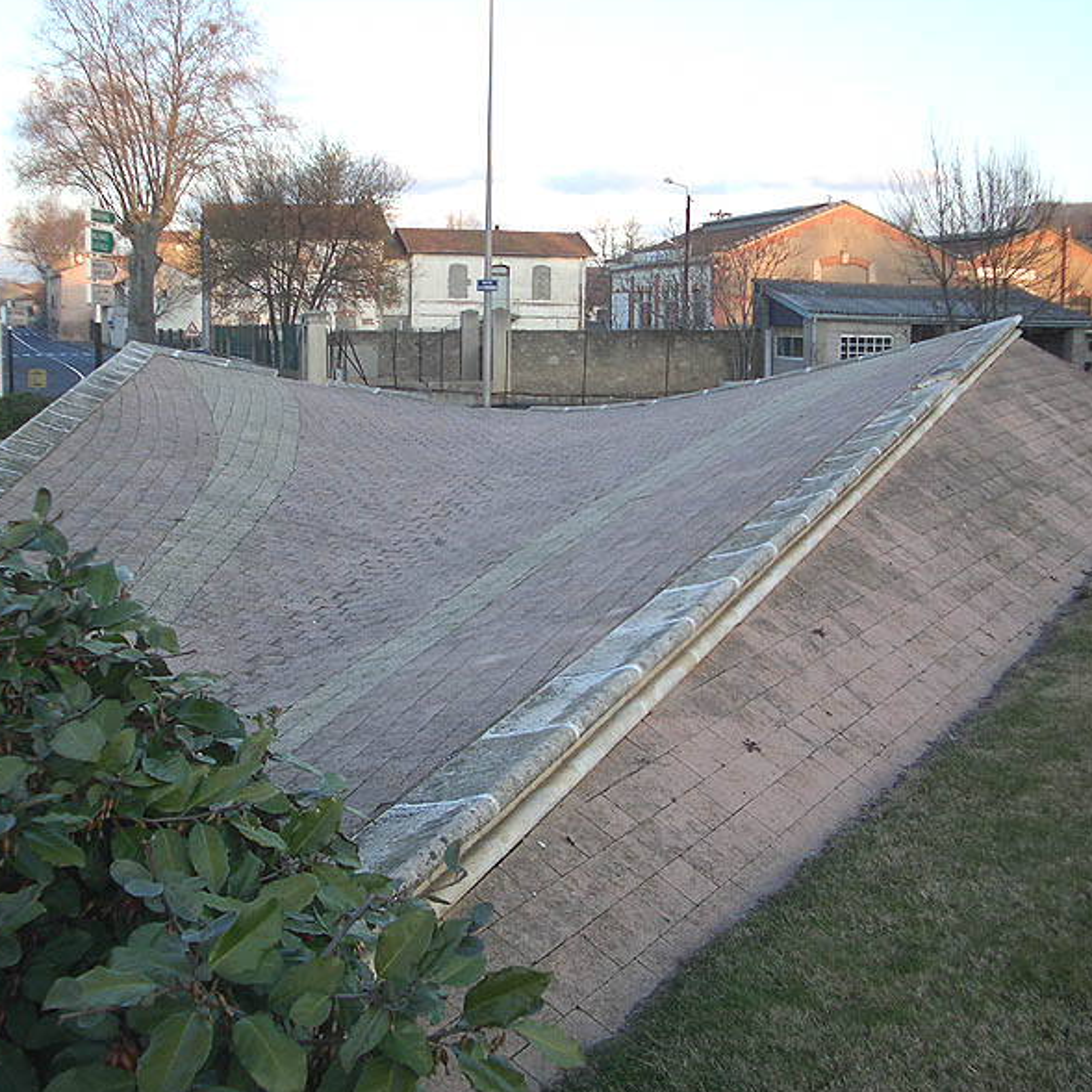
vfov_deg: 40.0
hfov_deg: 40.0
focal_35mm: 42
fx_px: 1499
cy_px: 543
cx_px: 565
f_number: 2.6
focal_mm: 5.8
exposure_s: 1/160
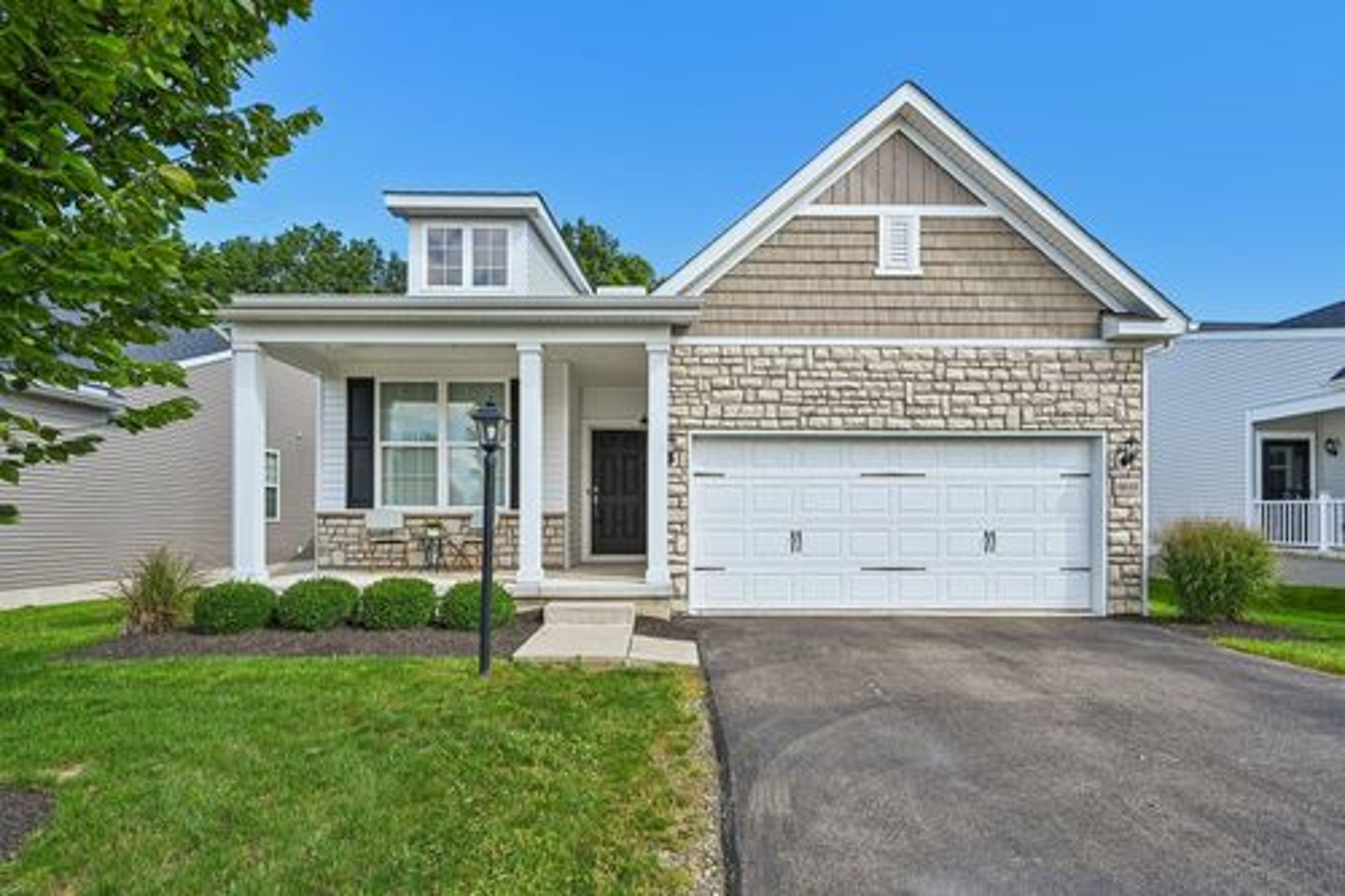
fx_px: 616
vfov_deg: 72.0
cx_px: 672
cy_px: 448
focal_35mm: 16
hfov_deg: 95.0
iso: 400
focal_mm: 16.5
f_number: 4.8
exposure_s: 1/1500
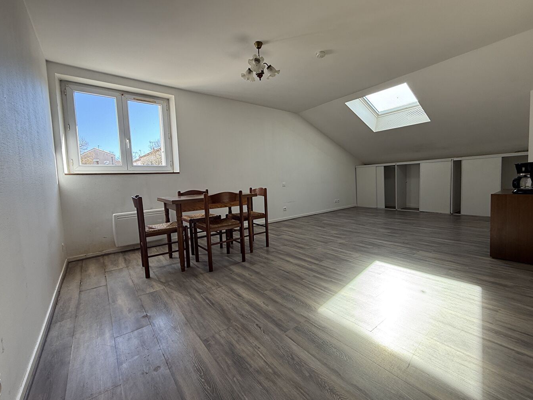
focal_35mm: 15
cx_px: 282
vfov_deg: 81.7
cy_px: 195
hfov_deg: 98.1
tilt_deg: -4.0
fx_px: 231
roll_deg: +2.0
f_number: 2.2
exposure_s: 1/100
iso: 64
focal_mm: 2.22
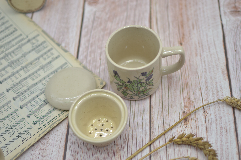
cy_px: 80
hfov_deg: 37.9
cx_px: 120
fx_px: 351
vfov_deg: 25.8
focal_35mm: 52
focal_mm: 35
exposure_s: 1/500
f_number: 1.8
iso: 100
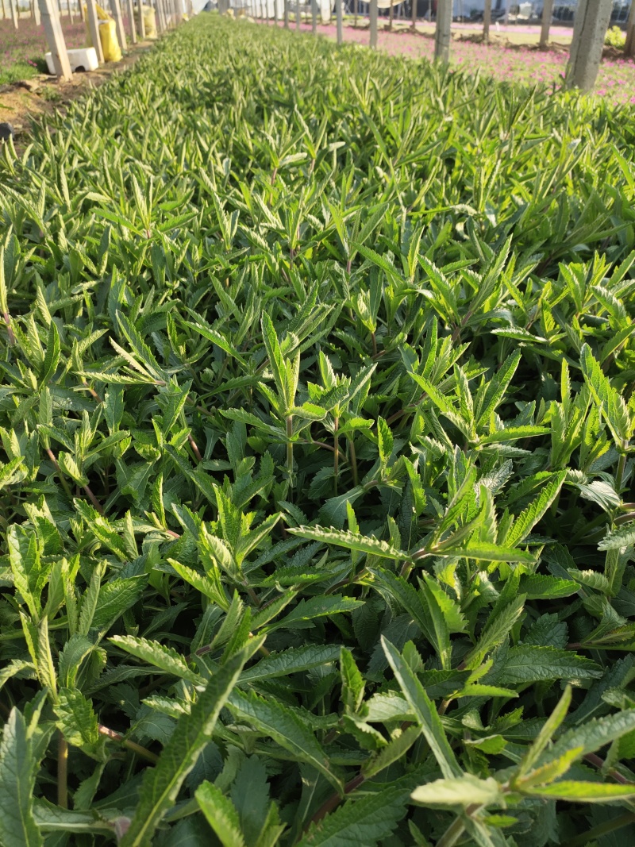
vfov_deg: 73.9
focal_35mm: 23
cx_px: 318
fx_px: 563
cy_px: 424
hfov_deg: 58.9
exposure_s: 1/348
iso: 56
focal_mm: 4.76
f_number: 1.79
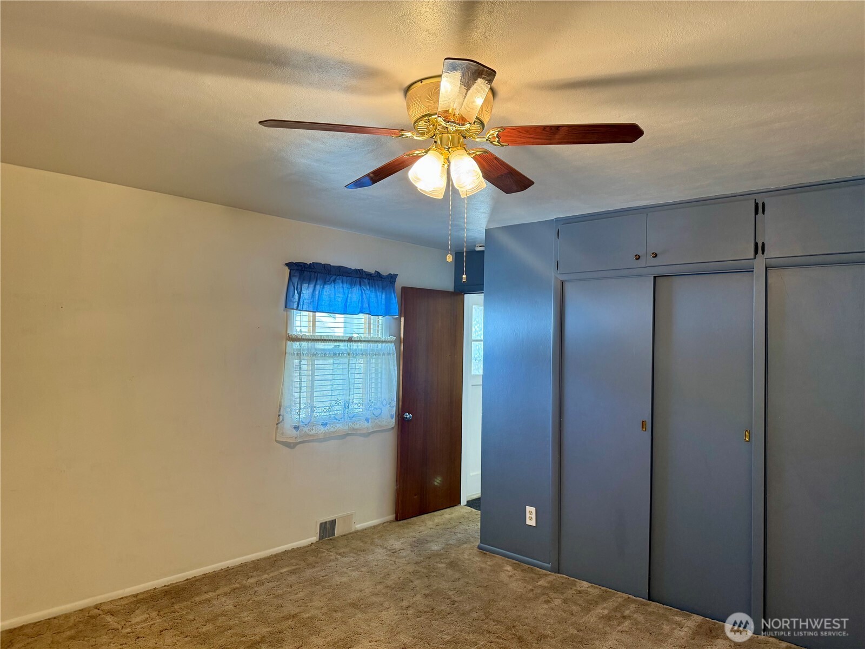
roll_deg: -1.9
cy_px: 324
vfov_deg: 56.8
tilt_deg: +0.7
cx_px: 432
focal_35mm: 24
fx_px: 600
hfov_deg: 71.6
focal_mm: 6.76
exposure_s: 1/120
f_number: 1.78
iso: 200
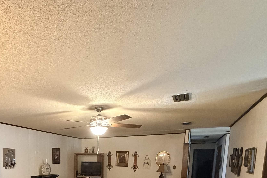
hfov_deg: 63.9
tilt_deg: -7.1
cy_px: 185
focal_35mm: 27
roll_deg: -0.6
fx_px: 200
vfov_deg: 40.7
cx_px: 71
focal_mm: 2.22
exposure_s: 1/60
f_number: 2.2
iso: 1000
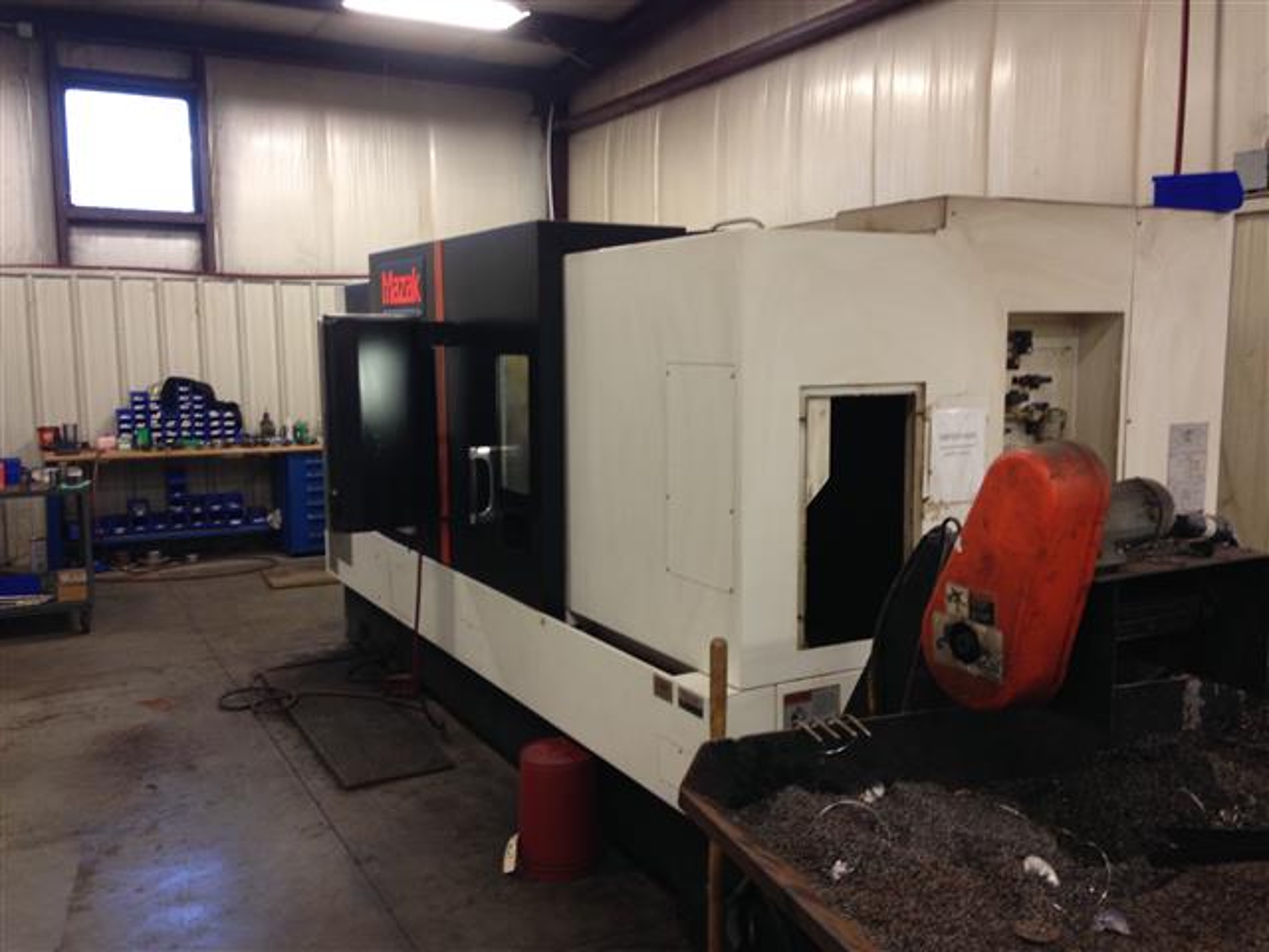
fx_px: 1210
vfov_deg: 42.9
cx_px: 634
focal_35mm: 33
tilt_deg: -7.9
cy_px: 476
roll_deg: +0.5
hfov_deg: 55.4
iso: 80
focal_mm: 4.12
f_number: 2.4
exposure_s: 1/20
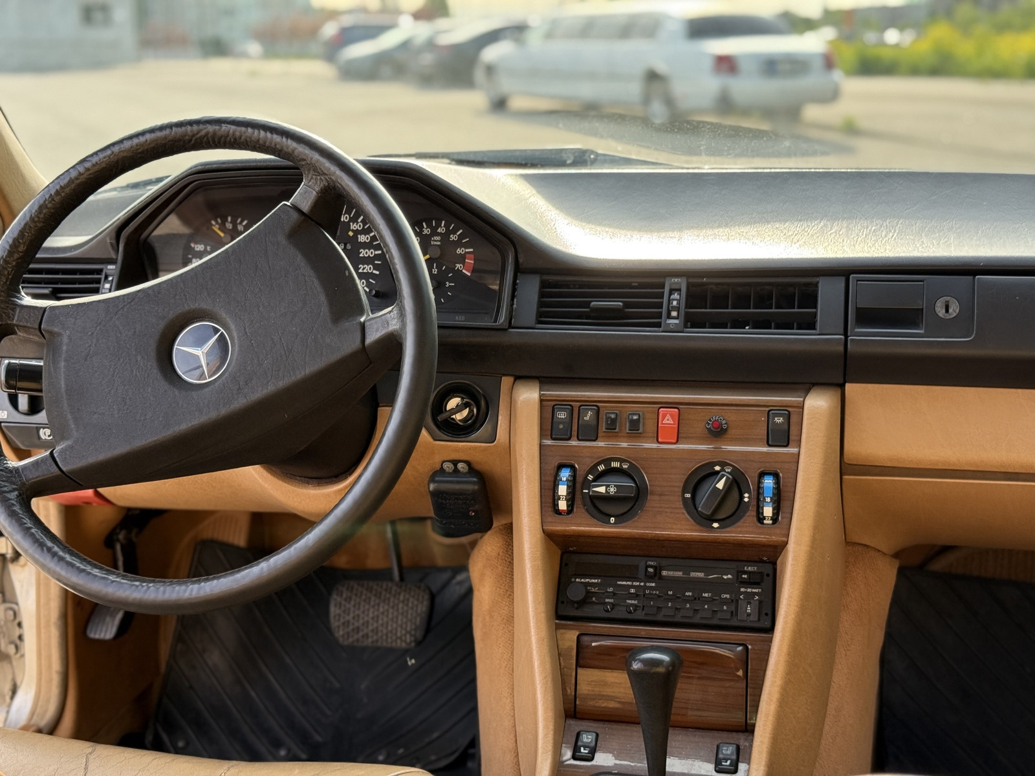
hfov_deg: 39.7
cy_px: 388
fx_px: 1435
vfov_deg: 30.3
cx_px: 518
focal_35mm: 48
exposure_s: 1/384
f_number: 1.78
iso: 100
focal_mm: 6.76
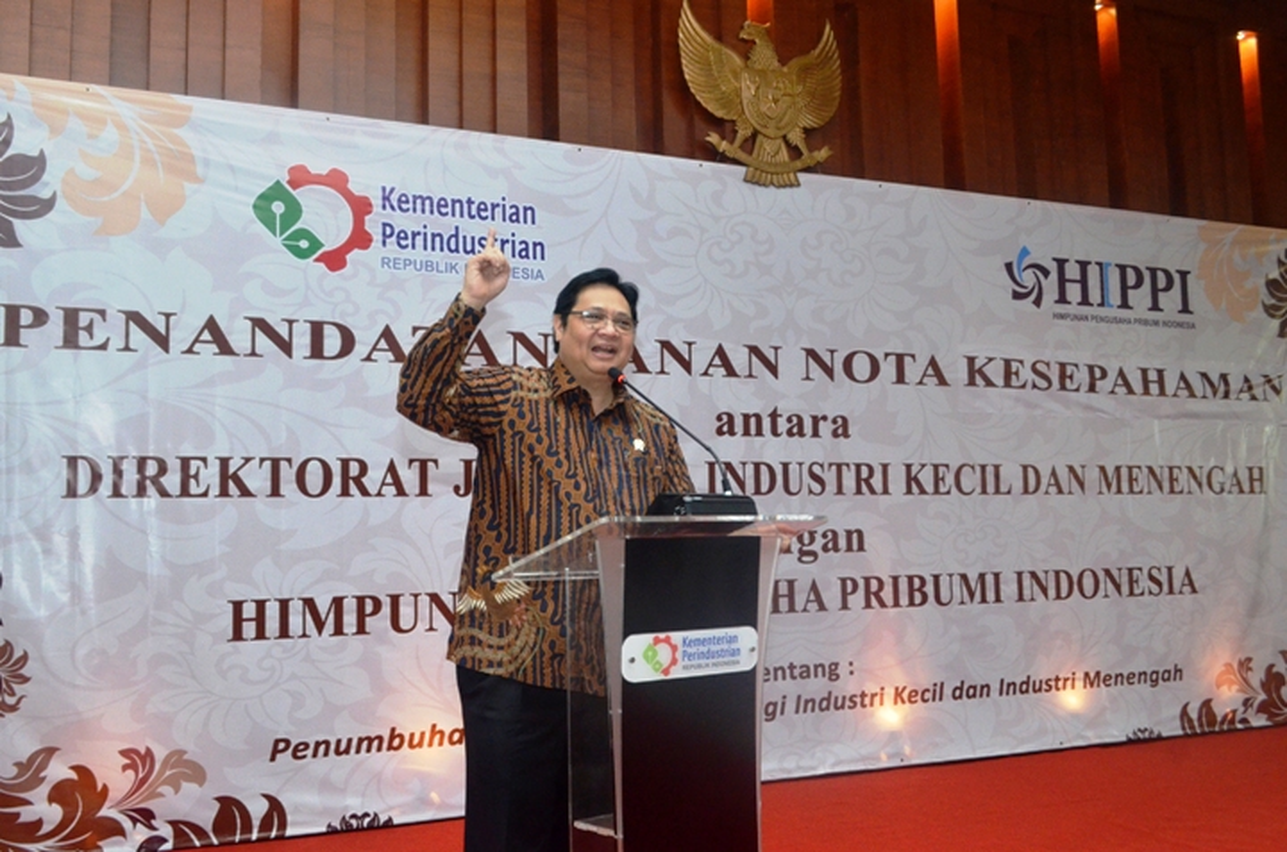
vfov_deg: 39.8
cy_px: 426
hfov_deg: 57.3
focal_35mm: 33
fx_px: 1177
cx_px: 644
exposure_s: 1/100
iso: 1600
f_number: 6.3
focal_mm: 22
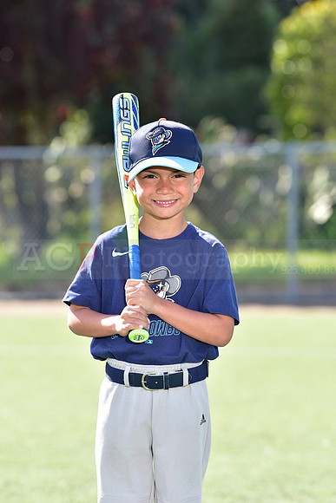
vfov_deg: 10.3
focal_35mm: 200
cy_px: 252
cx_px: 168
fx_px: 2798
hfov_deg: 6.9
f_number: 5.6
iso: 100
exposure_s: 1/125
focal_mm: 200
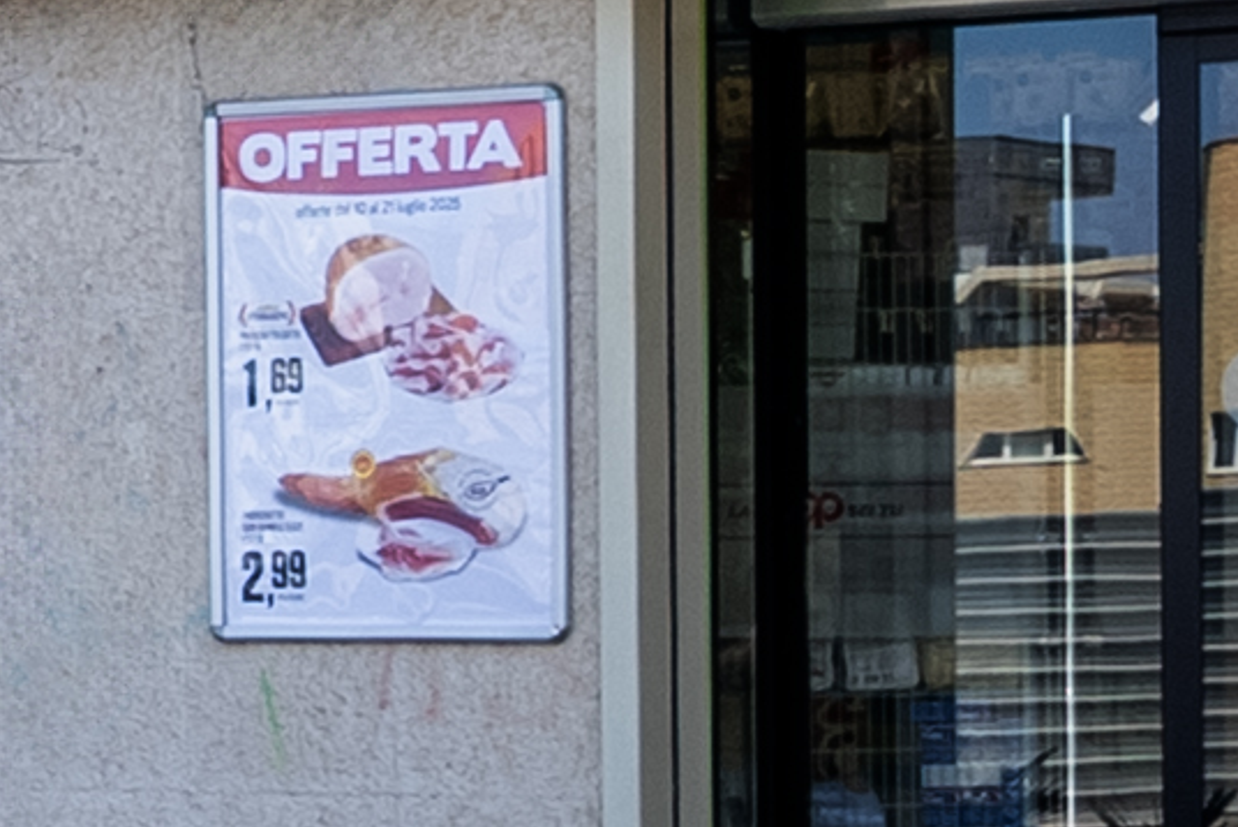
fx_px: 6537
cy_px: 321
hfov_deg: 10.1
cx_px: -1171
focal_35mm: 190
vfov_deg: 7.2
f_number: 8
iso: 320
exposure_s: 1/200
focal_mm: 24
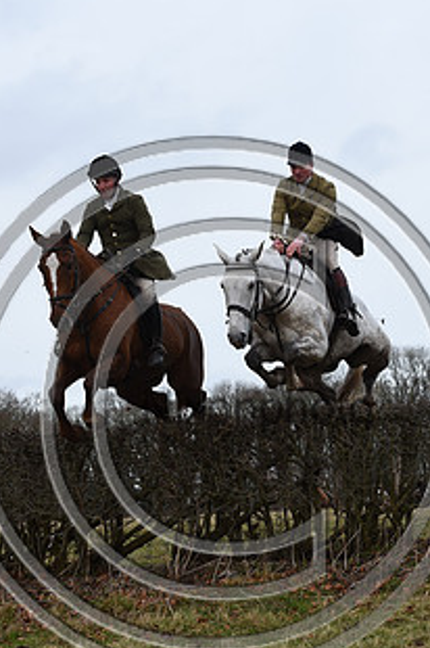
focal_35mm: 131
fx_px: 2352
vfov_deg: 15.7
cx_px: 182
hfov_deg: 10.4
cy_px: 374
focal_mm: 70
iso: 720
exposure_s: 1/1250
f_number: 5.6
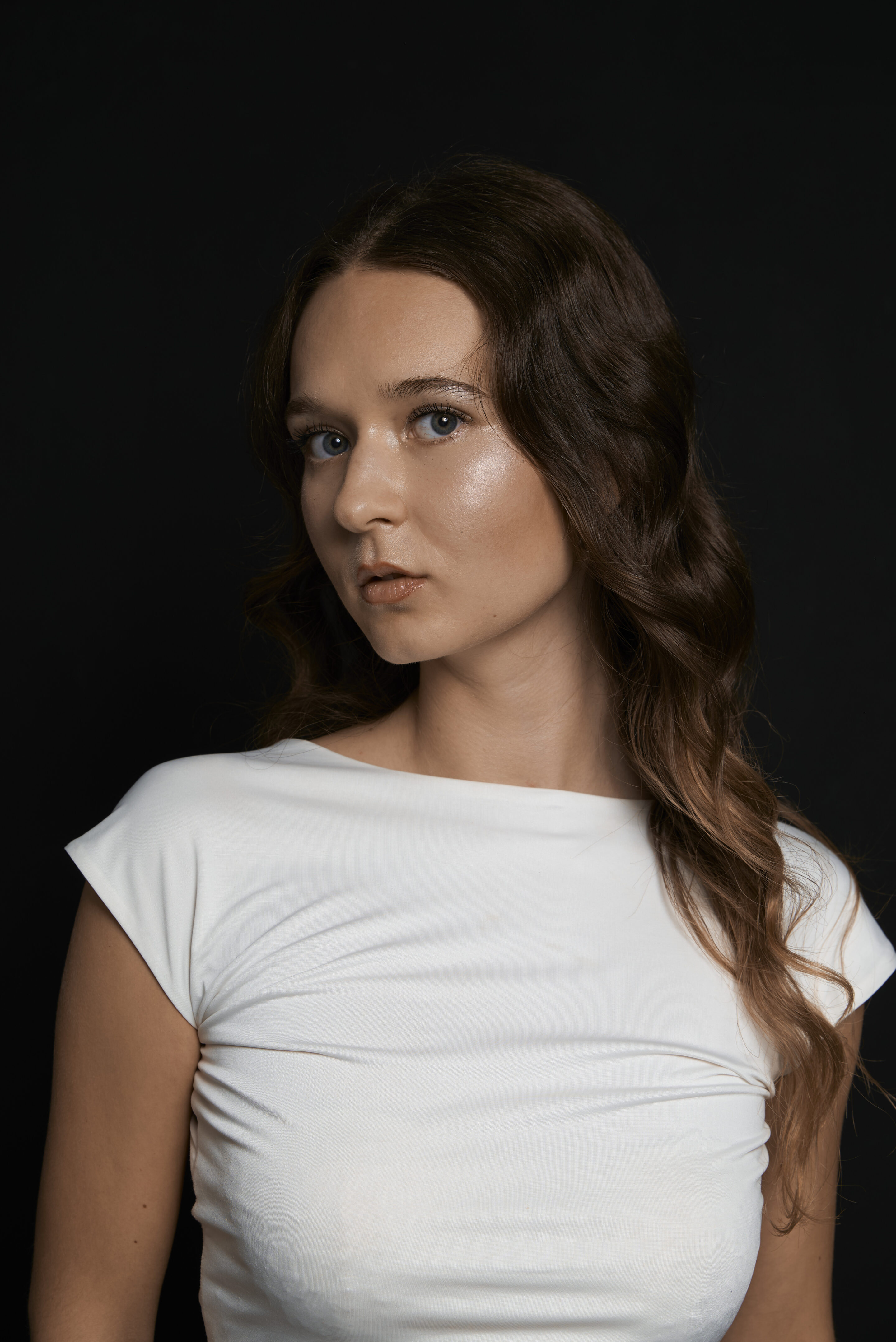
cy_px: 671
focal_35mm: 70
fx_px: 2611
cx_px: 448
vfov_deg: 28.8
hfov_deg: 19.5
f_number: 8
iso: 125
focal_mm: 70
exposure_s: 1/125
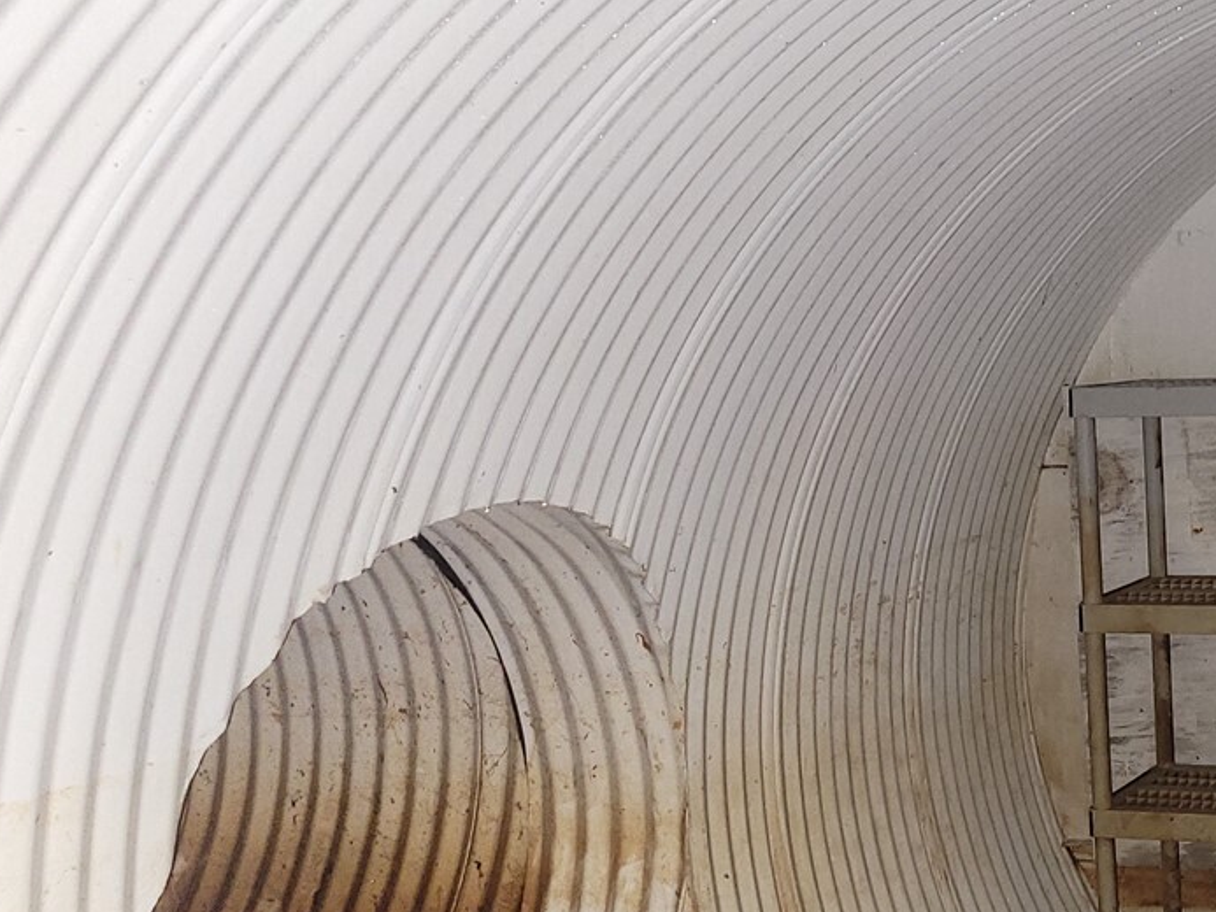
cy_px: 744
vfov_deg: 24.0
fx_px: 2108
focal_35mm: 60
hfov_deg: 29.8
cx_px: 1237
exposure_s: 1/9.99
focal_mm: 5.4
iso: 200
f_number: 1.8
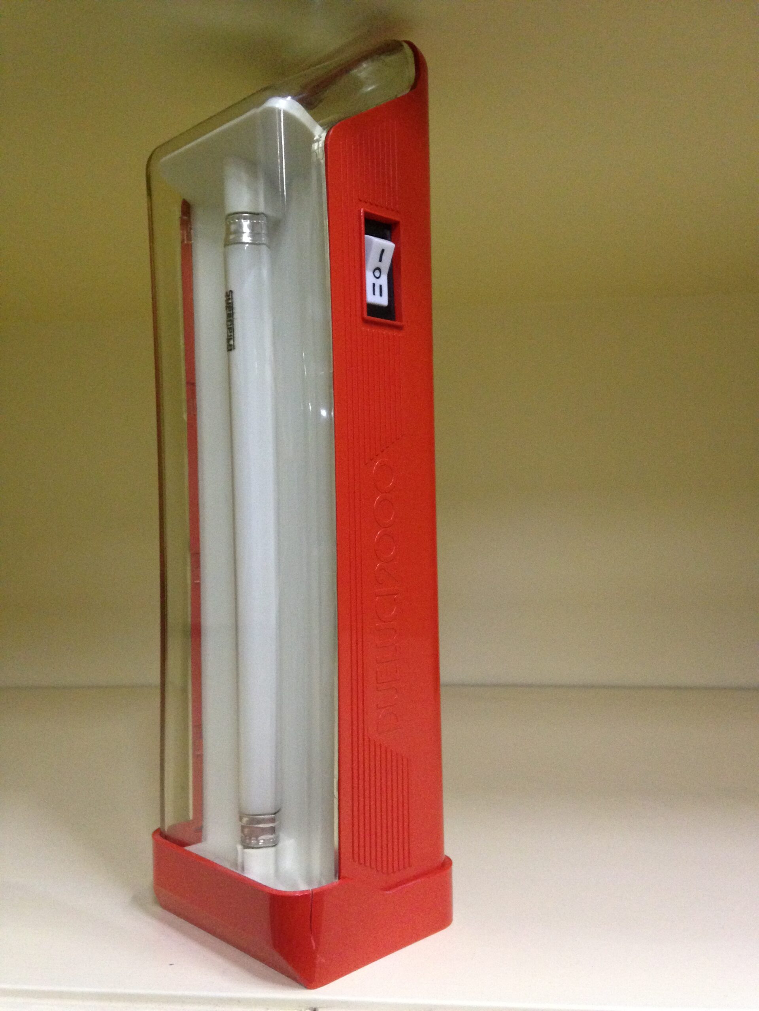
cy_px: 506
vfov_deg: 55.4
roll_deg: -0.1
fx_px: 965
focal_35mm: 33
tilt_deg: +2.6
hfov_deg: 42.9
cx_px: 380
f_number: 2.4
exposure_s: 1/20
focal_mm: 4.12
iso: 320
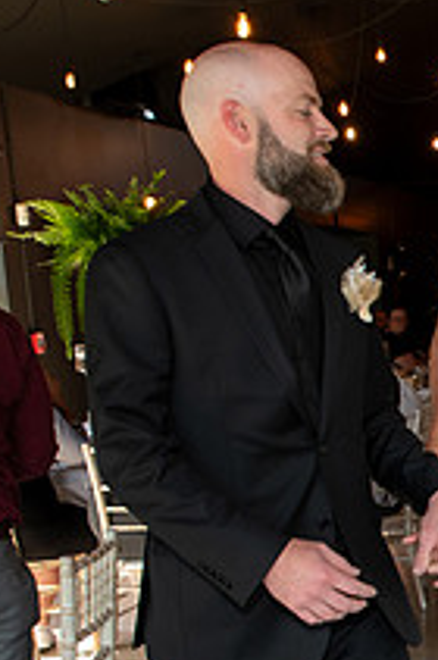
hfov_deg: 15.4
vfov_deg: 25.2
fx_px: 1428
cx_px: 744
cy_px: 592
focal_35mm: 78
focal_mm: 24
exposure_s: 1/125
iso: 1000
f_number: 5
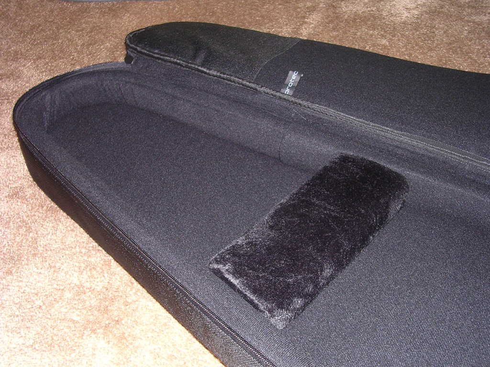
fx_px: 538
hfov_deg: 49.0
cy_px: 184
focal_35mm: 38
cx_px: 245
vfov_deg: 37.7
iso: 192
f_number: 2.8
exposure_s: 1/60.1
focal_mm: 5.8
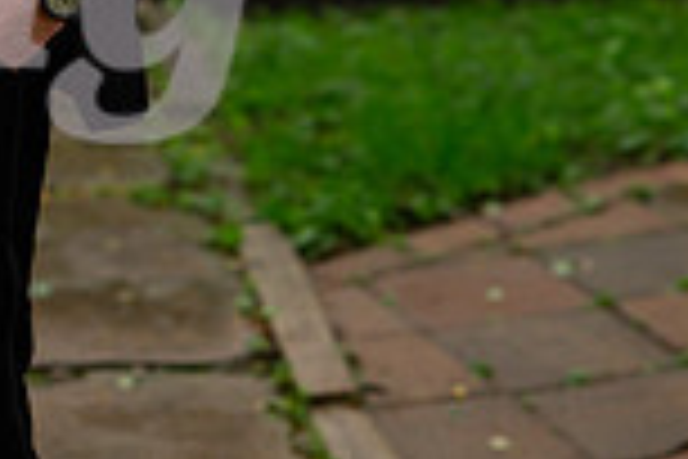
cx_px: -189
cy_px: -407
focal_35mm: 189
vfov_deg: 7.0
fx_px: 3612
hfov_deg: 10.7
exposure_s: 1/400
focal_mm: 50
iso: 200
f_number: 2
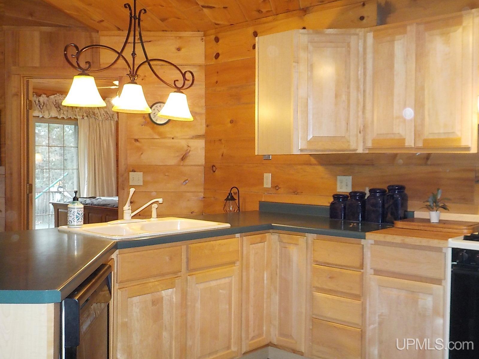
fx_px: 526
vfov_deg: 37.7
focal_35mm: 38
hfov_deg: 49.0
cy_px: 180
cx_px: 240
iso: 400
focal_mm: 5.2
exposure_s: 1/30
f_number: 3.7
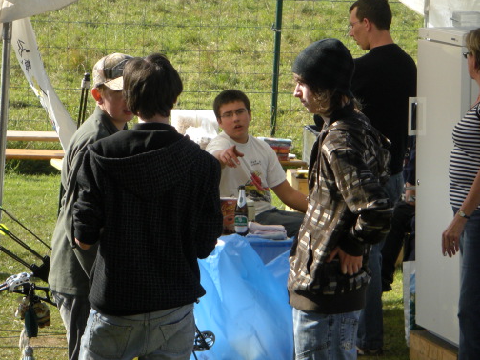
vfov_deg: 5.8
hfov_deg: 7.8
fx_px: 3536
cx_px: 269
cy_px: 149
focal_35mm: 255
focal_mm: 33.1
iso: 100
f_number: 4.6
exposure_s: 1/400
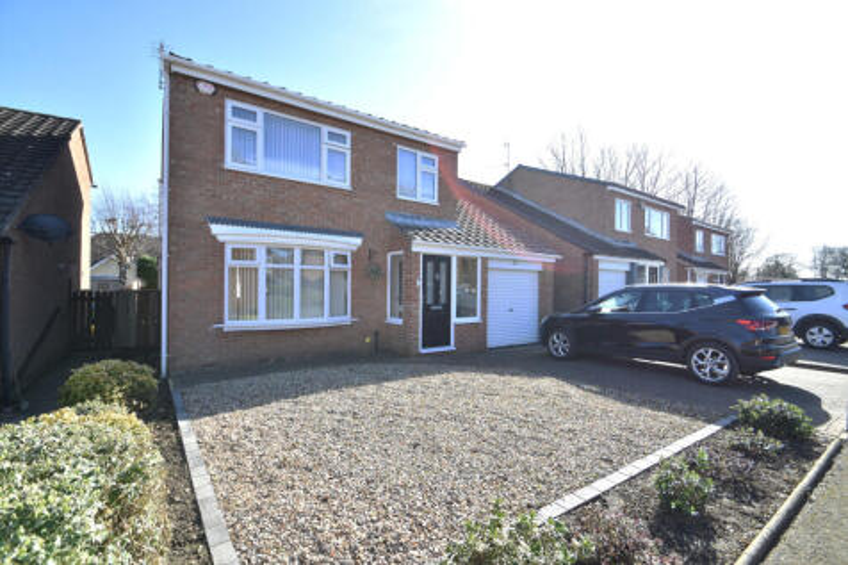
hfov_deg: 100.4
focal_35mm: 15
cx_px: 424
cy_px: 282
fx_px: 353
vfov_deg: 77.3
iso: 200
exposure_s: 1/250
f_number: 8
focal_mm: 10
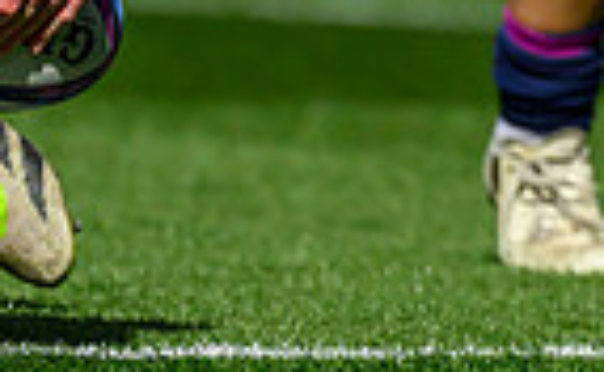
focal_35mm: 2256
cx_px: -426
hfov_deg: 0.9
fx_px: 36976
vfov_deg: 0.6
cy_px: 53
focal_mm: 400
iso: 500
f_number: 4
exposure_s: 1/12800
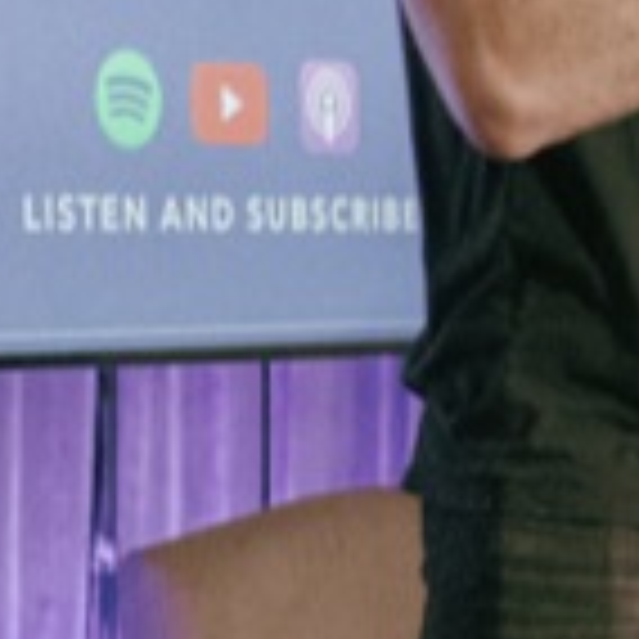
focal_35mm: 209
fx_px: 4365
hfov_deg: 7.5
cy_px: 338
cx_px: 1818
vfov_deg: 8.4
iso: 5000
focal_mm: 35
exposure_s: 1/400
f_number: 1.4
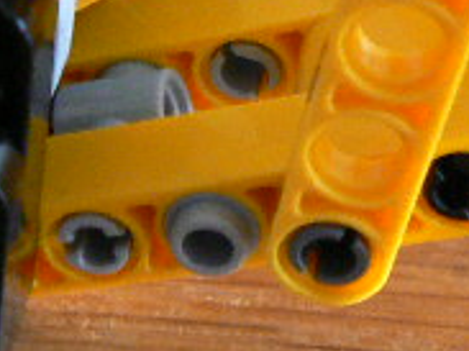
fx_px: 1706
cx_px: 218
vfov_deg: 11.7
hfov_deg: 15.7
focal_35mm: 126
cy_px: 49
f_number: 2.8
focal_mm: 6
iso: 200
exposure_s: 1/4
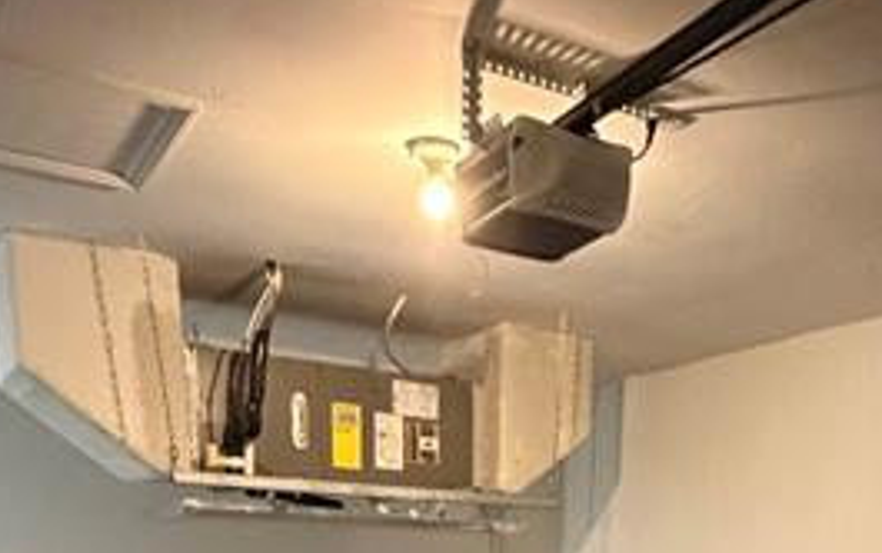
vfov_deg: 22.2
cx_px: 516
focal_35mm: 43
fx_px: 1034
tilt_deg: -18.5
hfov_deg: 46.0
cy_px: 913
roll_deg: -0.5
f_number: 2.2
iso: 1250
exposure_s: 1/40
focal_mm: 2.22
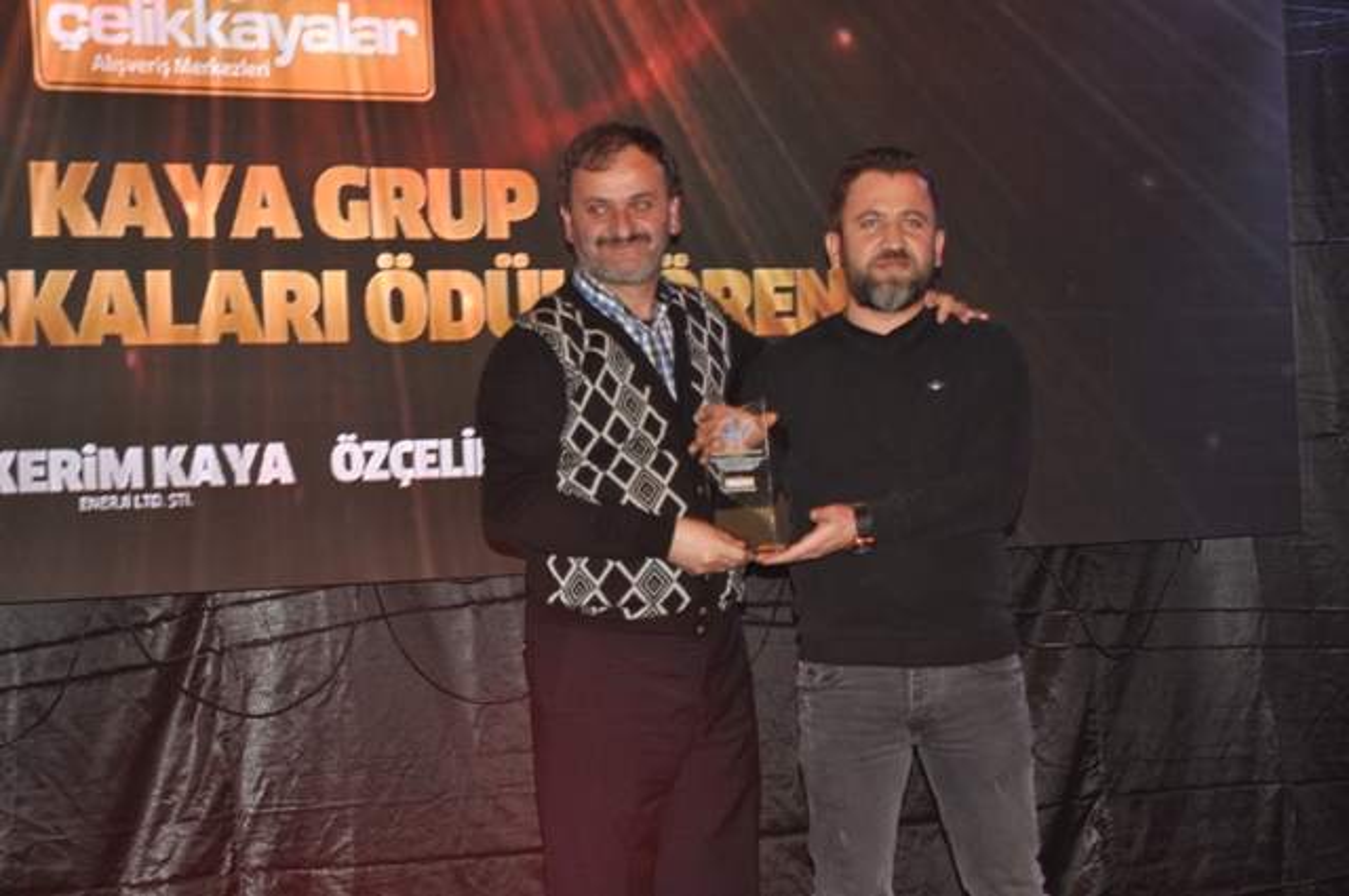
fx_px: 3088
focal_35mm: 82
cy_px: 448
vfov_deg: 16.5
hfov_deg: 24.6
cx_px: 674
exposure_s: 1/60
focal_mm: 55
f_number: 4.5
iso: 800
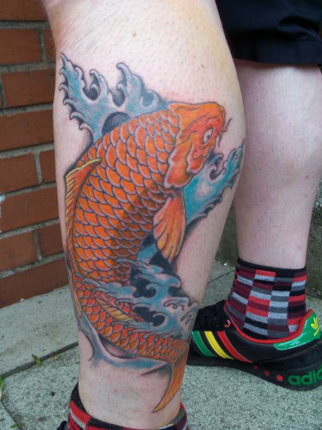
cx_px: 161
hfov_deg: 40.7
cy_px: 215
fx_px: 434
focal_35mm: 35
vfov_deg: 52.6
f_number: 3
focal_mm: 6.3
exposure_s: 1/40
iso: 64
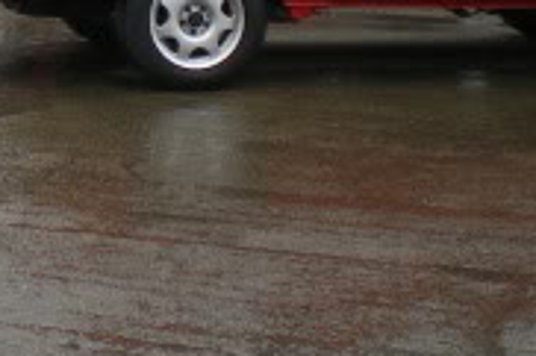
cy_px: -194
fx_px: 1964
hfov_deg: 15.0
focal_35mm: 132
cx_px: -109
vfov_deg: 10.0
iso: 125
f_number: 3.1
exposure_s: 1/50
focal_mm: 6.3
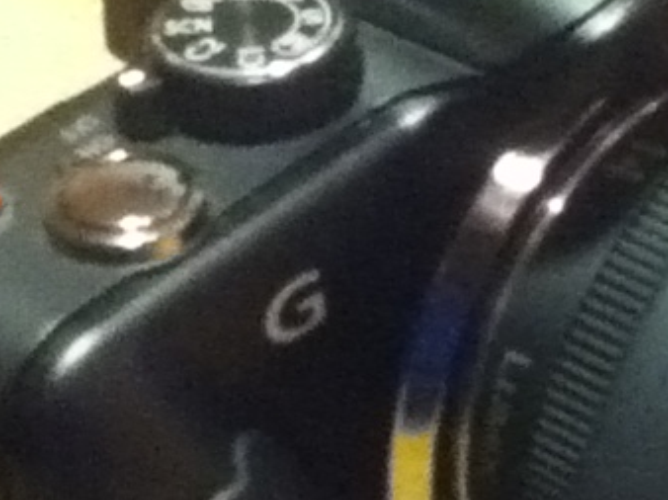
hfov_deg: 21.4
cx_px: 468
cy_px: 358
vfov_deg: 16.2
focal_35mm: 91
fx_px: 1755
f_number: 2.4
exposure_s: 1/15
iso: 1000
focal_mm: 3.85
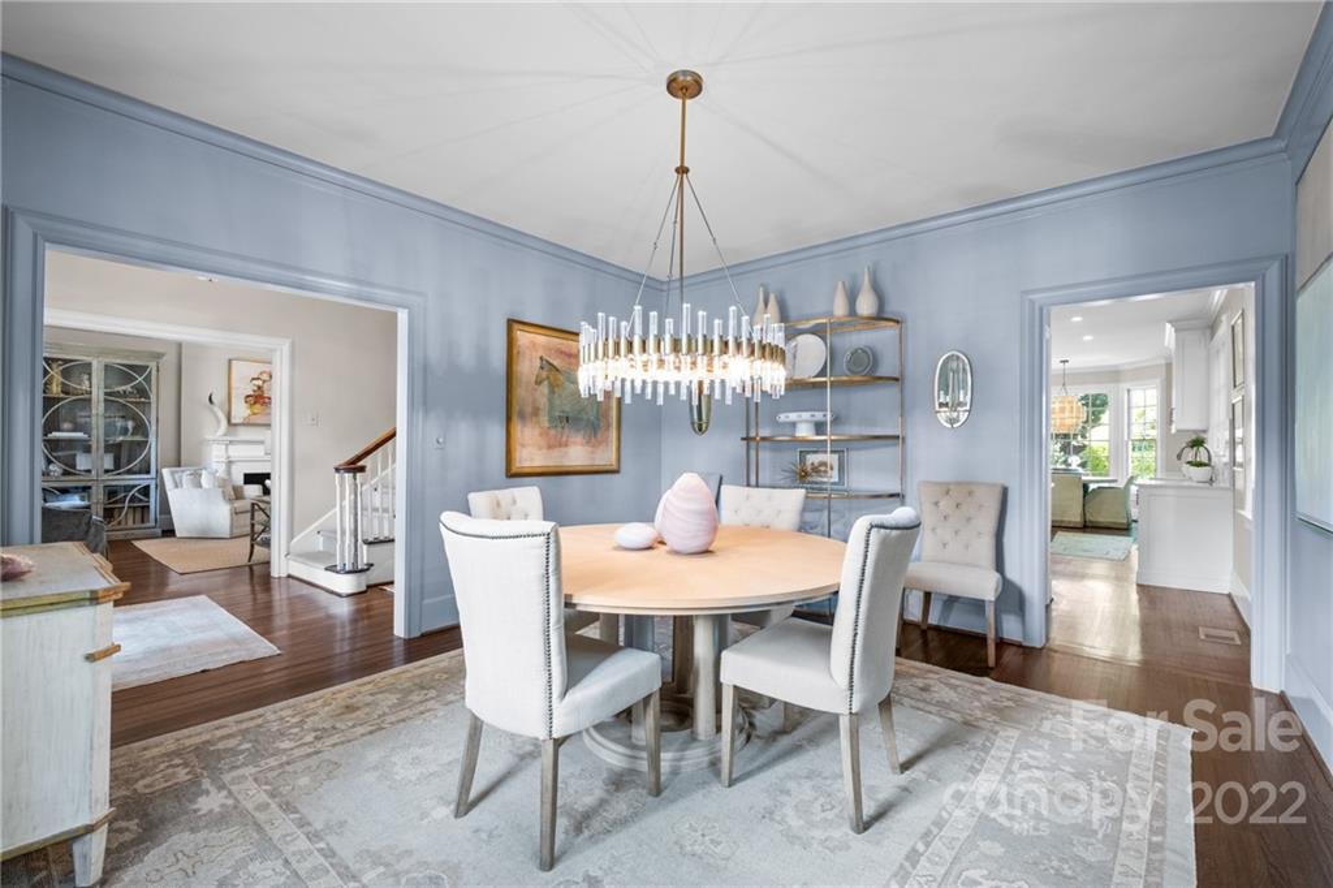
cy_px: 444
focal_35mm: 15
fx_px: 555
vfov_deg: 77.3
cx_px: 666
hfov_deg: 100.4
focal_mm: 10
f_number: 7.1
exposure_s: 1/5
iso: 800
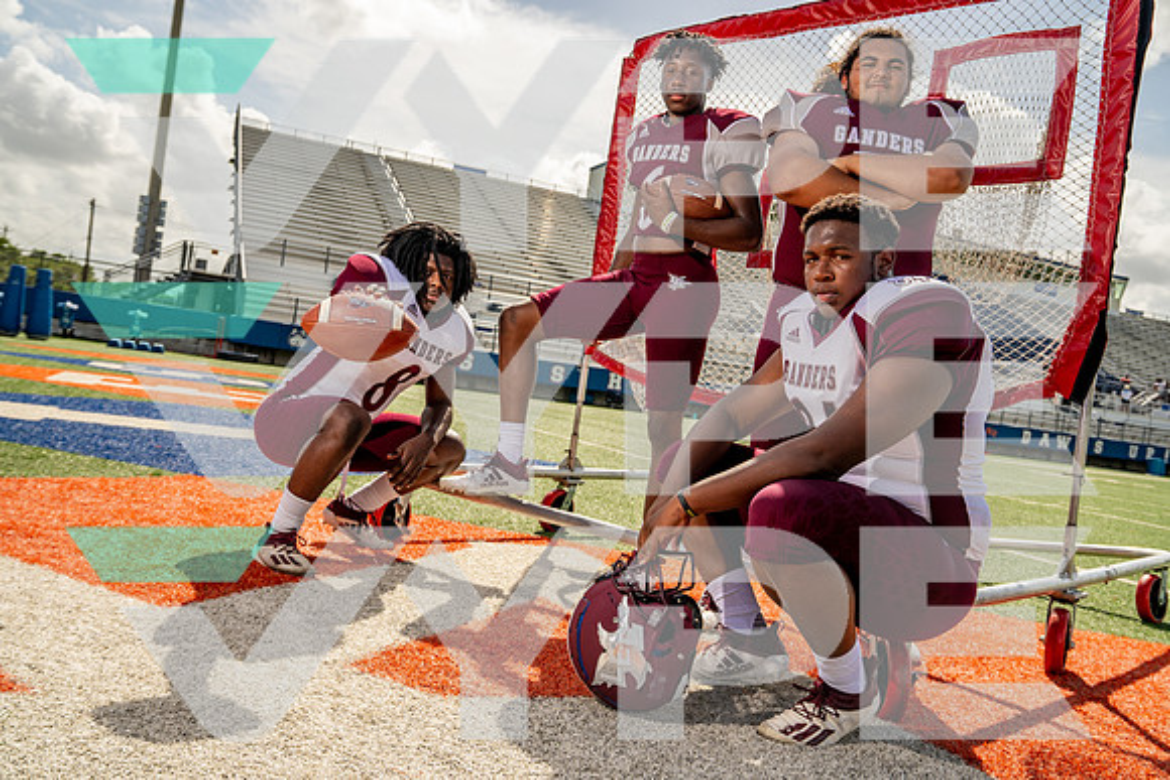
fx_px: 975
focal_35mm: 30
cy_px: 390
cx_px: 585
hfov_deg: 61.9
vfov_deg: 43.6
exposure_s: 1/500
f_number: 5.6
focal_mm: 30
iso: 100
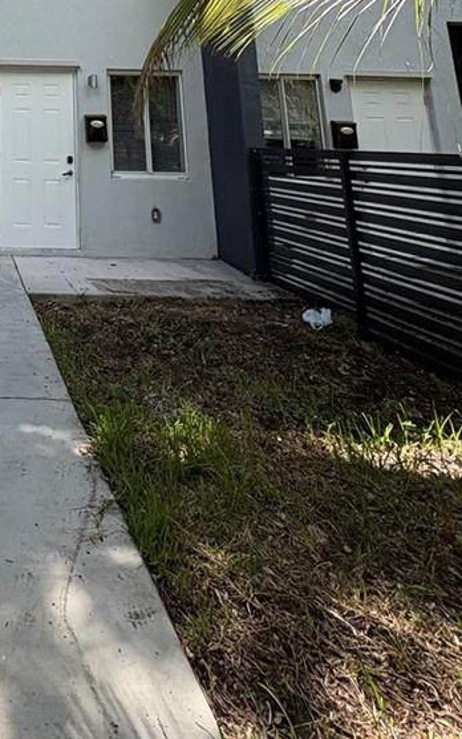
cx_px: -49
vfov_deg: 47.9
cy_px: -19
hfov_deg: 34.1
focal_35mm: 32
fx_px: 644
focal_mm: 2.22
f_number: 2.2
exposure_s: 1/448
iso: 40
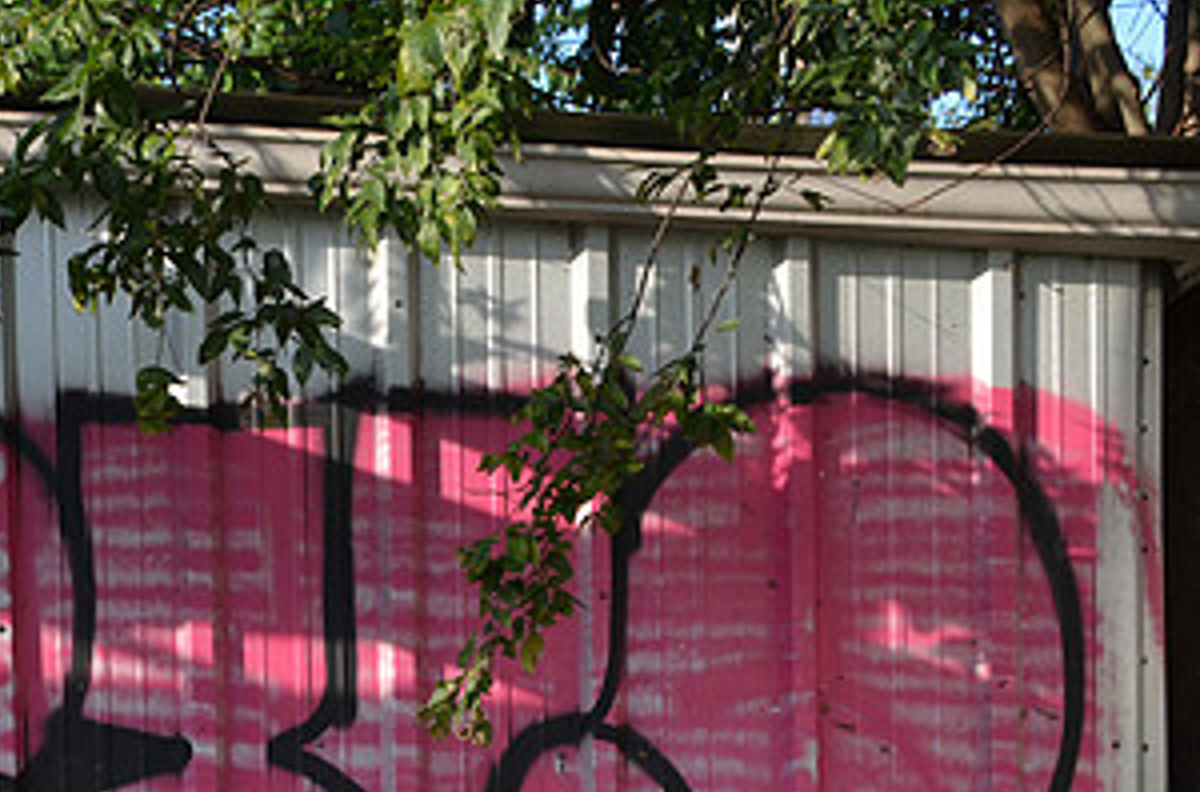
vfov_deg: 14.9
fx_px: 2989
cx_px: 308
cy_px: 728
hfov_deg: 22.5
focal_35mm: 90
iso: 160
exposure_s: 1/200
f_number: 7.1
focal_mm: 31
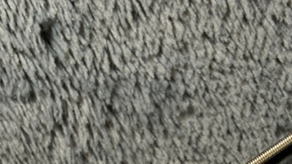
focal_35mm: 104
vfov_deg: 10.5
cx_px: 159
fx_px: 805
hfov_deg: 20.6
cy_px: 354
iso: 20
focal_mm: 3
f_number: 1.8
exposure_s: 1/104
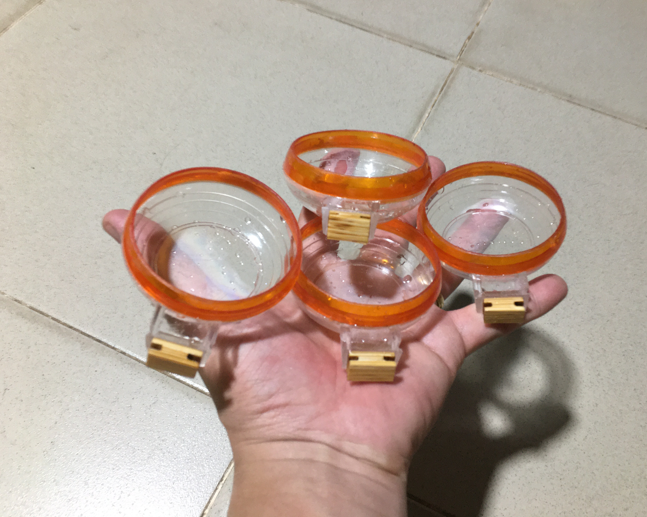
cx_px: 342
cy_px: 252
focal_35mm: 31
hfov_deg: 57.1
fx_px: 594
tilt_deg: -56.0
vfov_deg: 47.1
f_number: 2.2
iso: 200
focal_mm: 4.15
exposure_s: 1/25
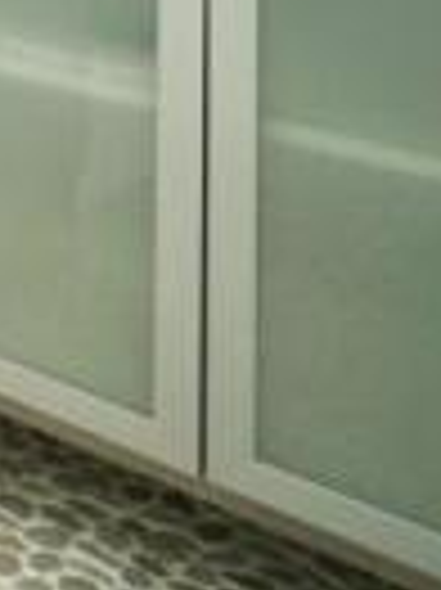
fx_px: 1310
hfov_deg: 11.4
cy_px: -390
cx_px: -880
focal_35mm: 77
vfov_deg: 20.2
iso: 800
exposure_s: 1/160
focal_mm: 16
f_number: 3.2
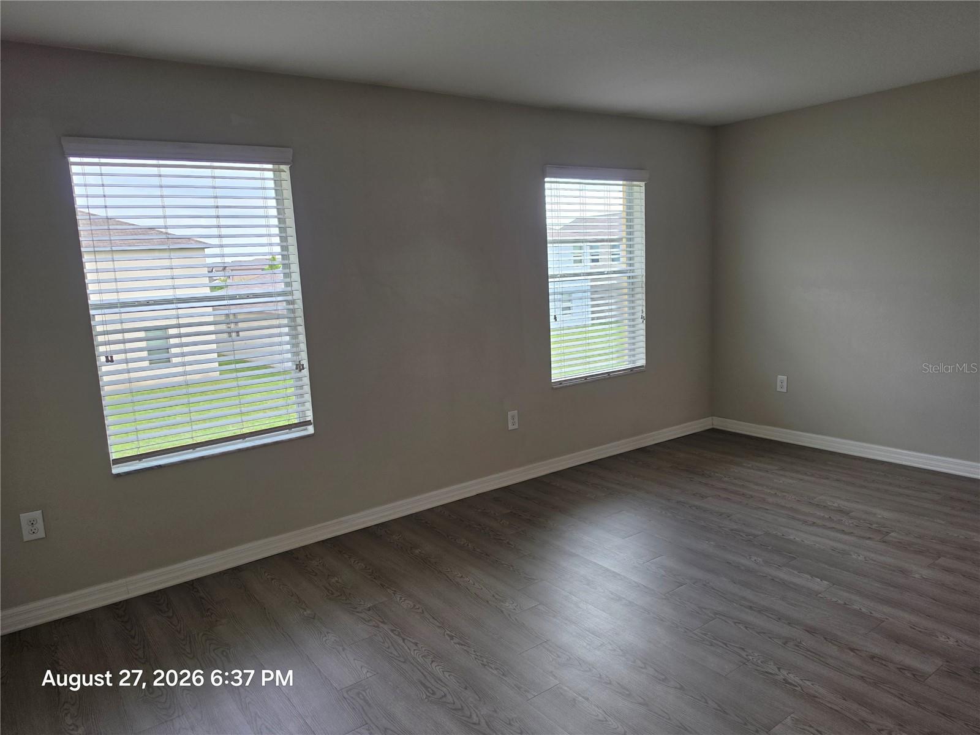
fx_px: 651
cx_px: 490
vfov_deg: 58.9
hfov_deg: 73.9
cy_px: 368
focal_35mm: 23
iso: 80
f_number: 1.4
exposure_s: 1/180
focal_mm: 6.5
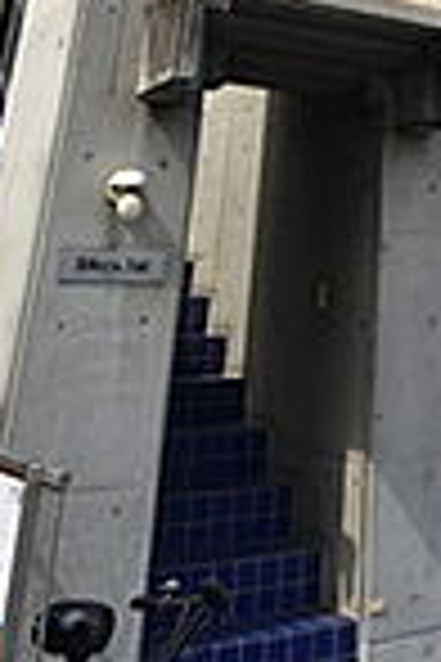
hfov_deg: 25.9
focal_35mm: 49
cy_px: -162
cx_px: 454
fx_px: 900
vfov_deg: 32.2
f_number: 8
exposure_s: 1/250
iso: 140
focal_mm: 10
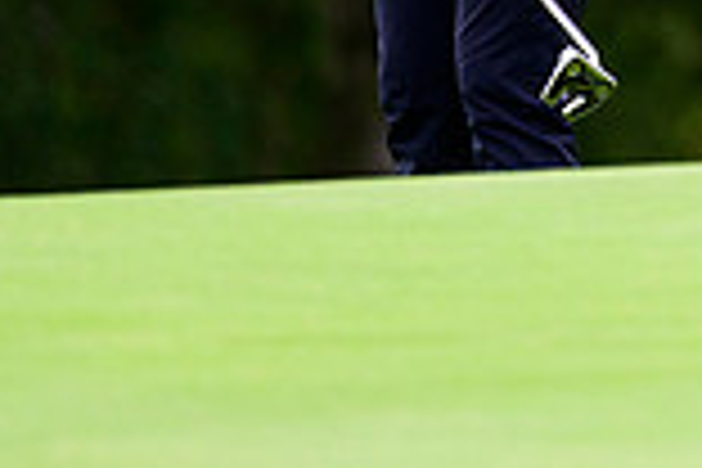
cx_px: 886
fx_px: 29072
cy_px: -394
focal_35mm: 1491
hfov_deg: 1.4
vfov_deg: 0.9
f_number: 5.6
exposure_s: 1/1000
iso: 1000
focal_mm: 400
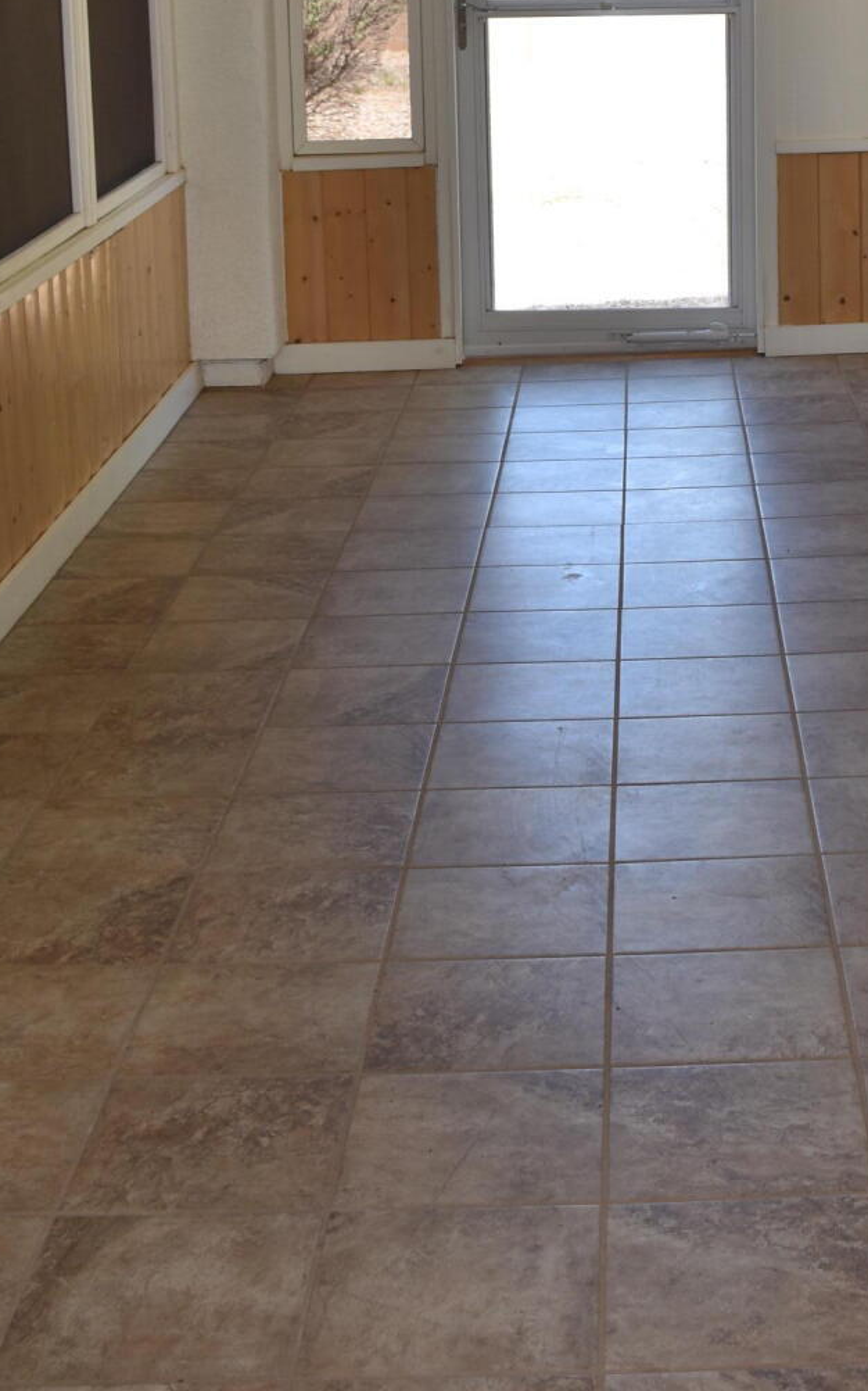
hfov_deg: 21.2
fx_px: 2309
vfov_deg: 32.4
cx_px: 614
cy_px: 236
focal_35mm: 61
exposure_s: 1/125
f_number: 5.6
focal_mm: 20
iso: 180
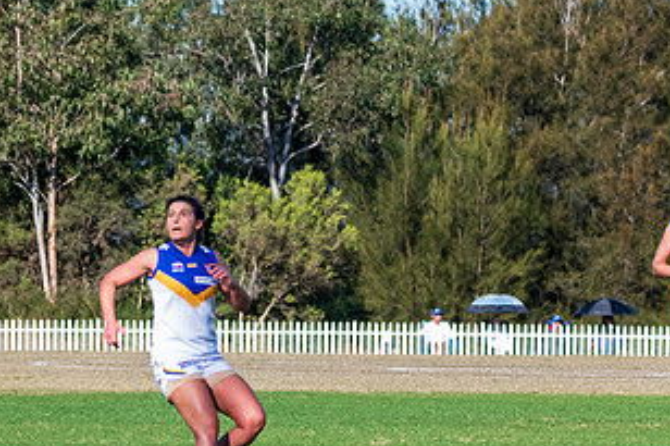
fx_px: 7515
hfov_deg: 5.1
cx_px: 146
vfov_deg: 3.4
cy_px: 295
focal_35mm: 404
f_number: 8
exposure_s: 1/2000
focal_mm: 150
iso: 800
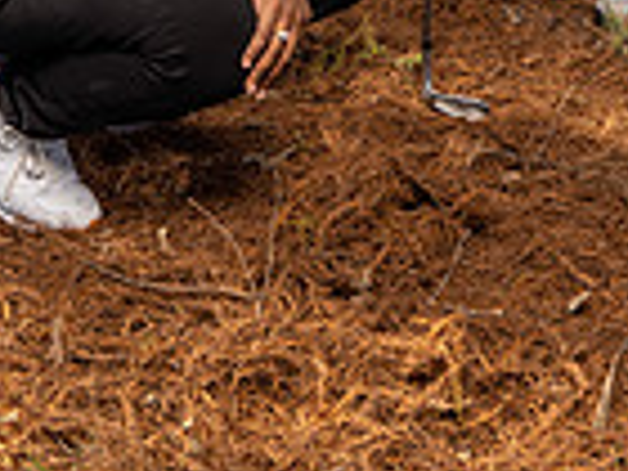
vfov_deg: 12.5
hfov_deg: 19.3
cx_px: 332
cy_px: -516
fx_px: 1850
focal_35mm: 102
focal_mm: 33
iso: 125
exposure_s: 1/250
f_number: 8
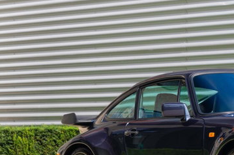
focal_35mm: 194
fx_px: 1260
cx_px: 227
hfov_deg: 10.5
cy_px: 148
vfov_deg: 7.1
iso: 50
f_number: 5.6
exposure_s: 1/80
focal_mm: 68
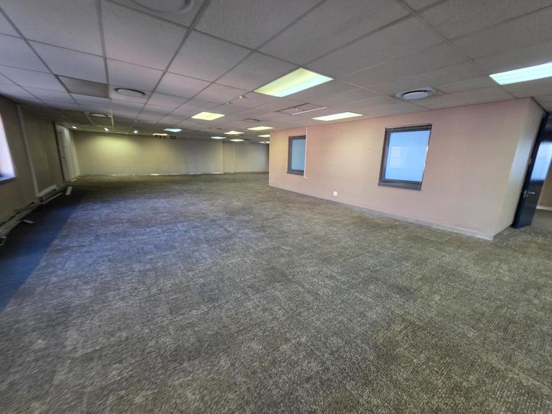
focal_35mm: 13
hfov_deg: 106.2
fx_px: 207
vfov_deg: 89.9
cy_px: 207
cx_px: 276
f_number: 1.9
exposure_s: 1/50
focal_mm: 2.2
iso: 250
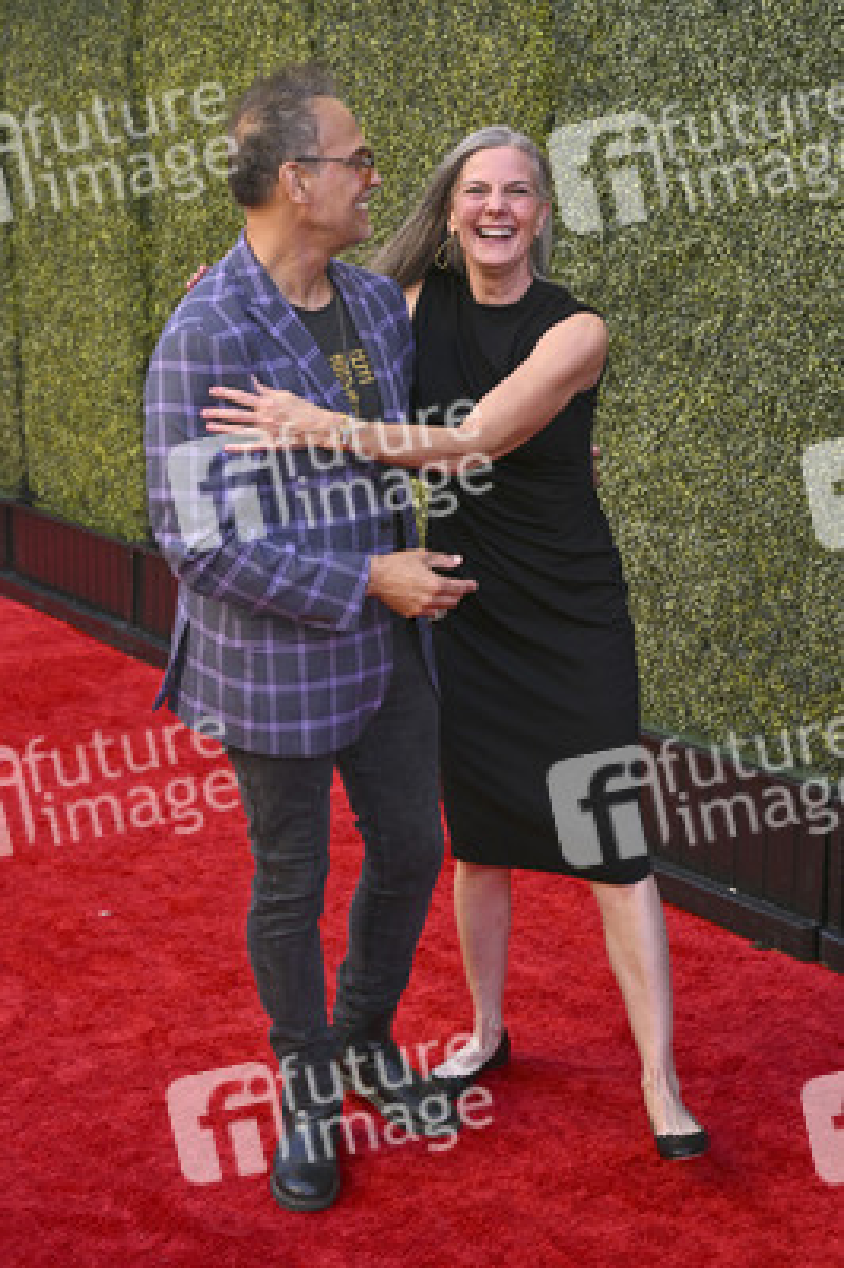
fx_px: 1832
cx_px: 422
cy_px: 634
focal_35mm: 52
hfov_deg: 25.9
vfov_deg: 38.2
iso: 400
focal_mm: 52
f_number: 6.3
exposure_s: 1/250
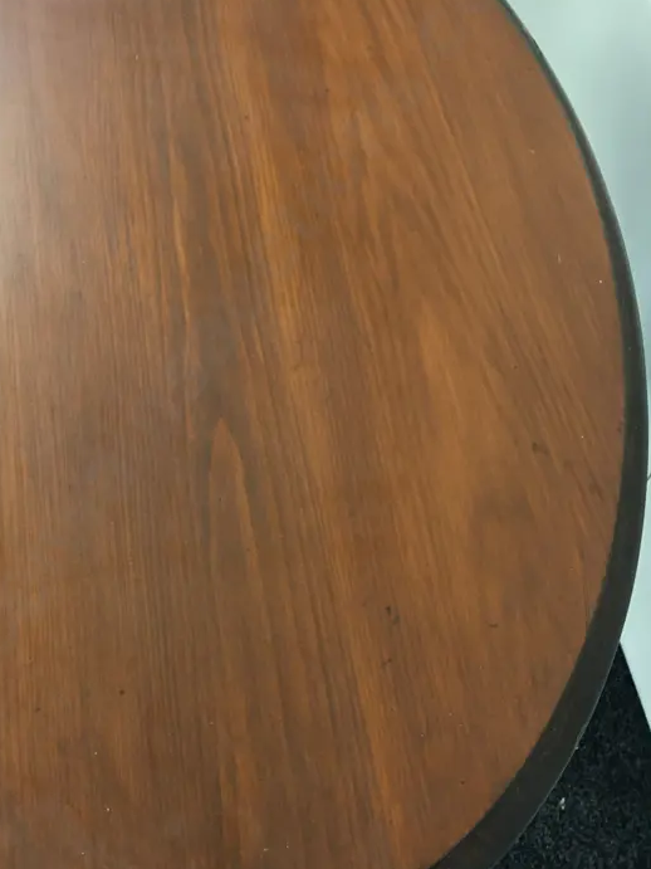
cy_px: 390
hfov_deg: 33.0
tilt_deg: -59.3
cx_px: 173
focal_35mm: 43
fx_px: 1079
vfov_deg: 43.8
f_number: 2.2
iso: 80
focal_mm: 4.15
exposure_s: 1/17
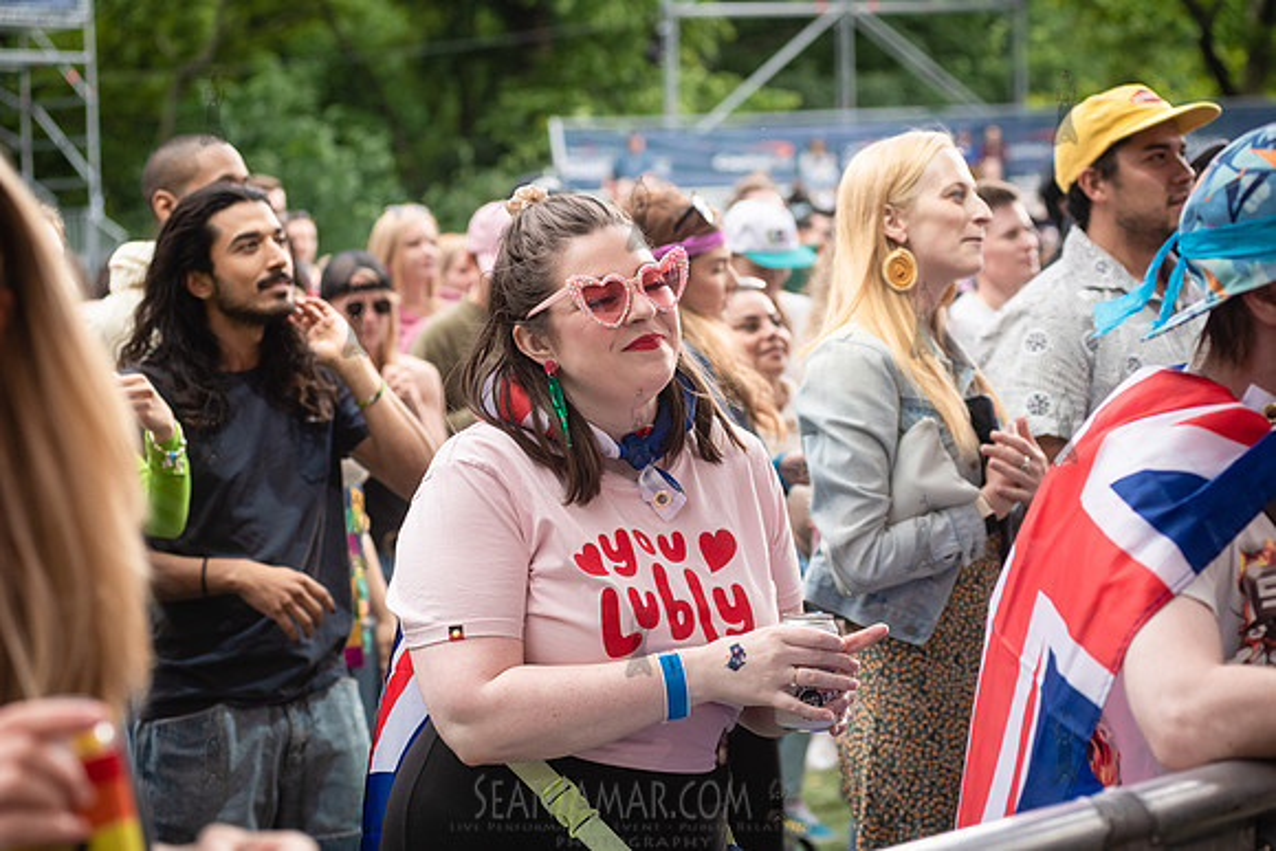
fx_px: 2836
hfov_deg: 25.4
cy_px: 426
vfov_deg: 17.1
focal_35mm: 80
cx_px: 638
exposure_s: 1/400
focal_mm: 80
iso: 640
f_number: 4
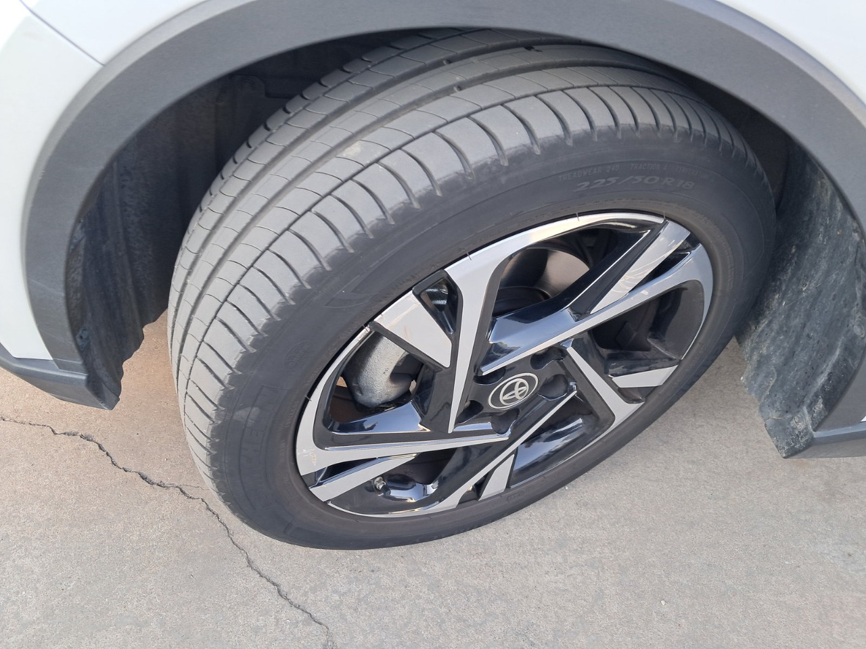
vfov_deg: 51.4
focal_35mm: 27
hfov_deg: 65.3
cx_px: 433
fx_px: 675
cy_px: 324
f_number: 1.8
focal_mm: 4
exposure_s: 1/50
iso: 50
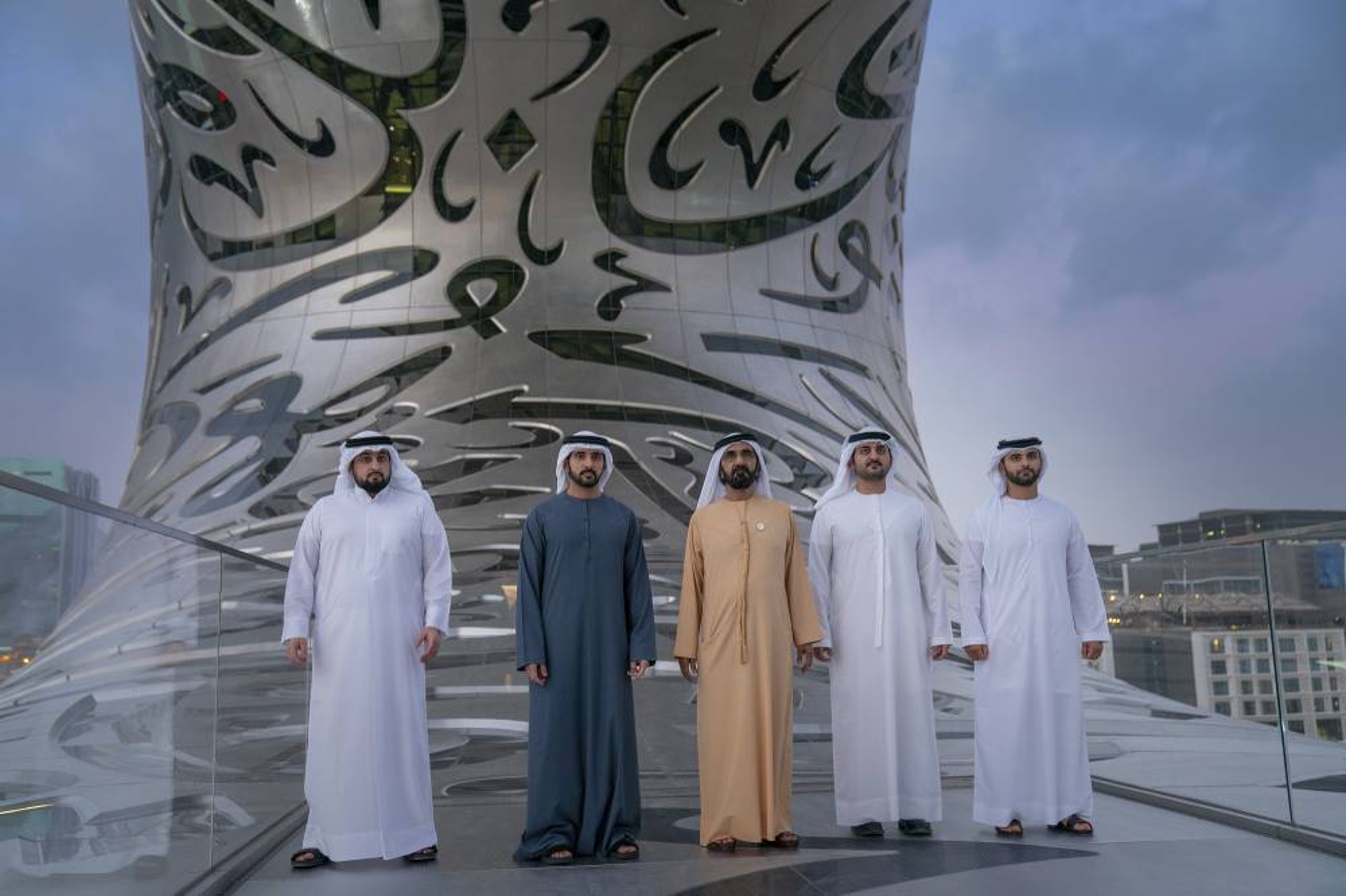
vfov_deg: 42.3
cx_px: 673
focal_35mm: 31
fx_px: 1159
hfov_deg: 60.3
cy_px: 448
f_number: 2.8
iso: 2500
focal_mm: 31
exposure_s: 1/200
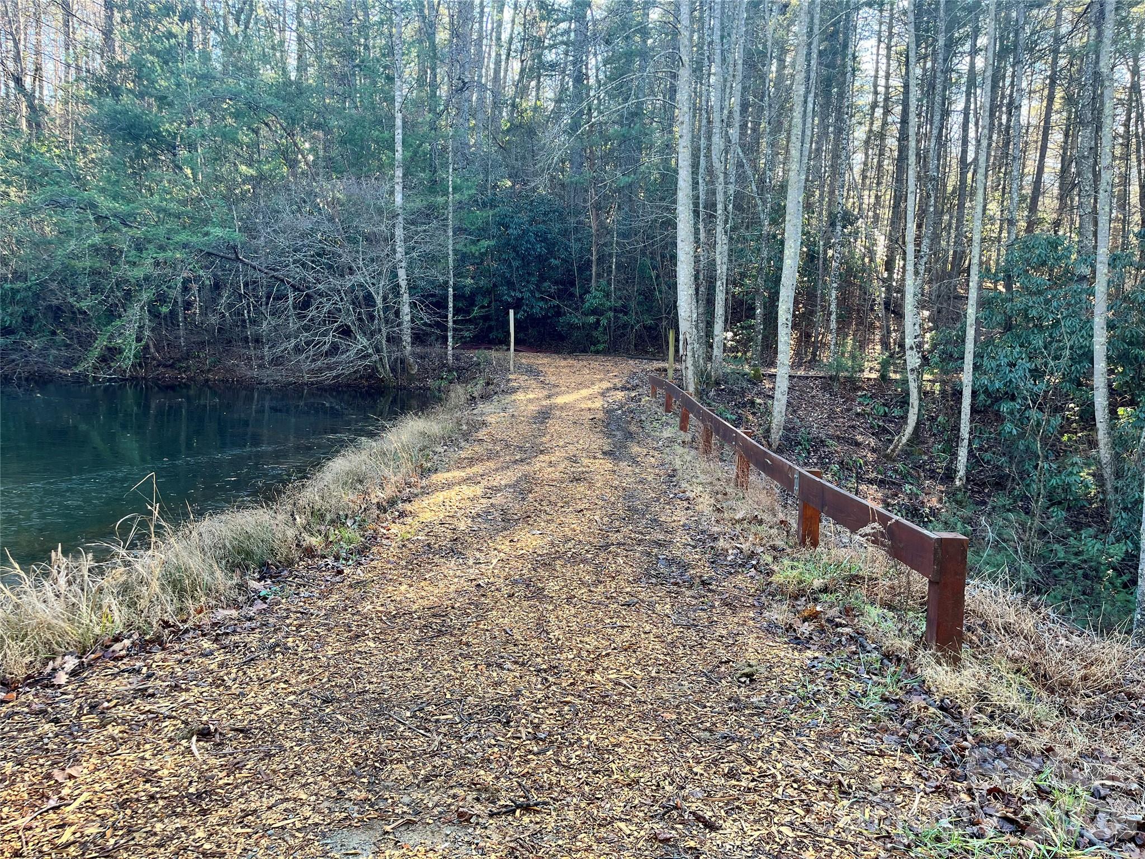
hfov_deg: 67.3
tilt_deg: -6.3
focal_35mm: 26
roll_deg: -2.0
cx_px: 572
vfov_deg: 53.1
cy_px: 430
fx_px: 860
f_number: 1.6
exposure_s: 1/122
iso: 64
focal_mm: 5.1
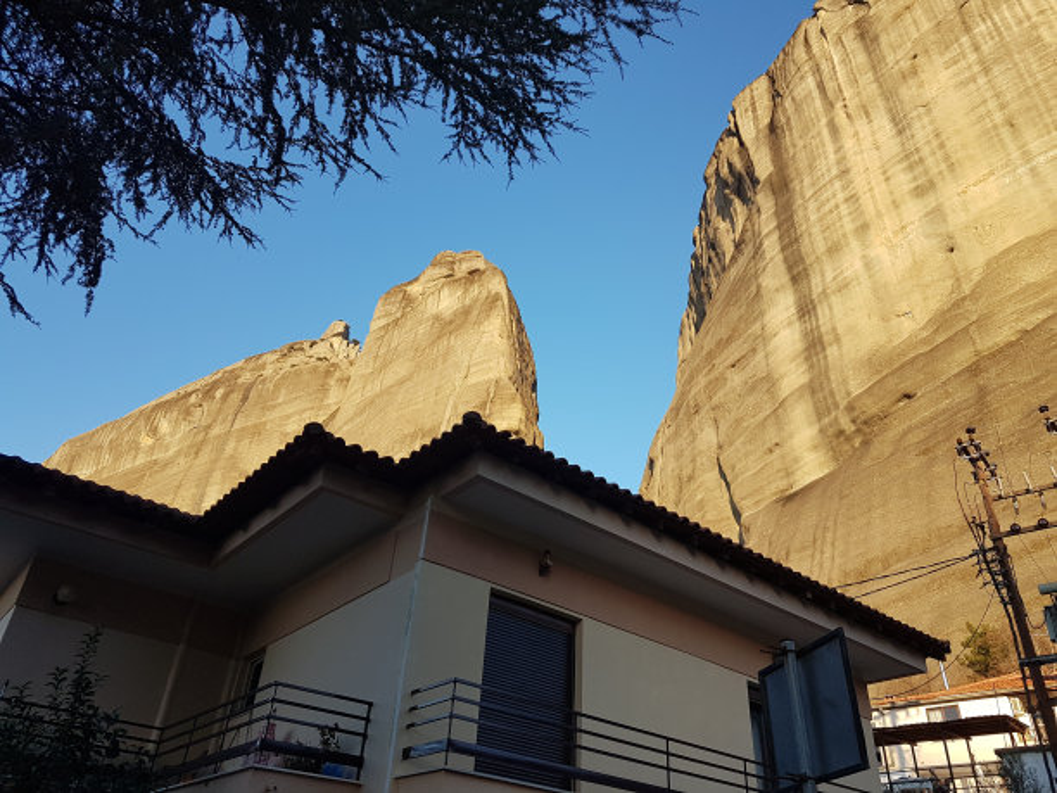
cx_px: 528
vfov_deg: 53.1
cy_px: 396
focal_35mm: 26
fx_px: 794
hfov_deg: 67.3
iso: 40
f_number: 1.7
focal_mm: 4.2
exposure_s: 1/590
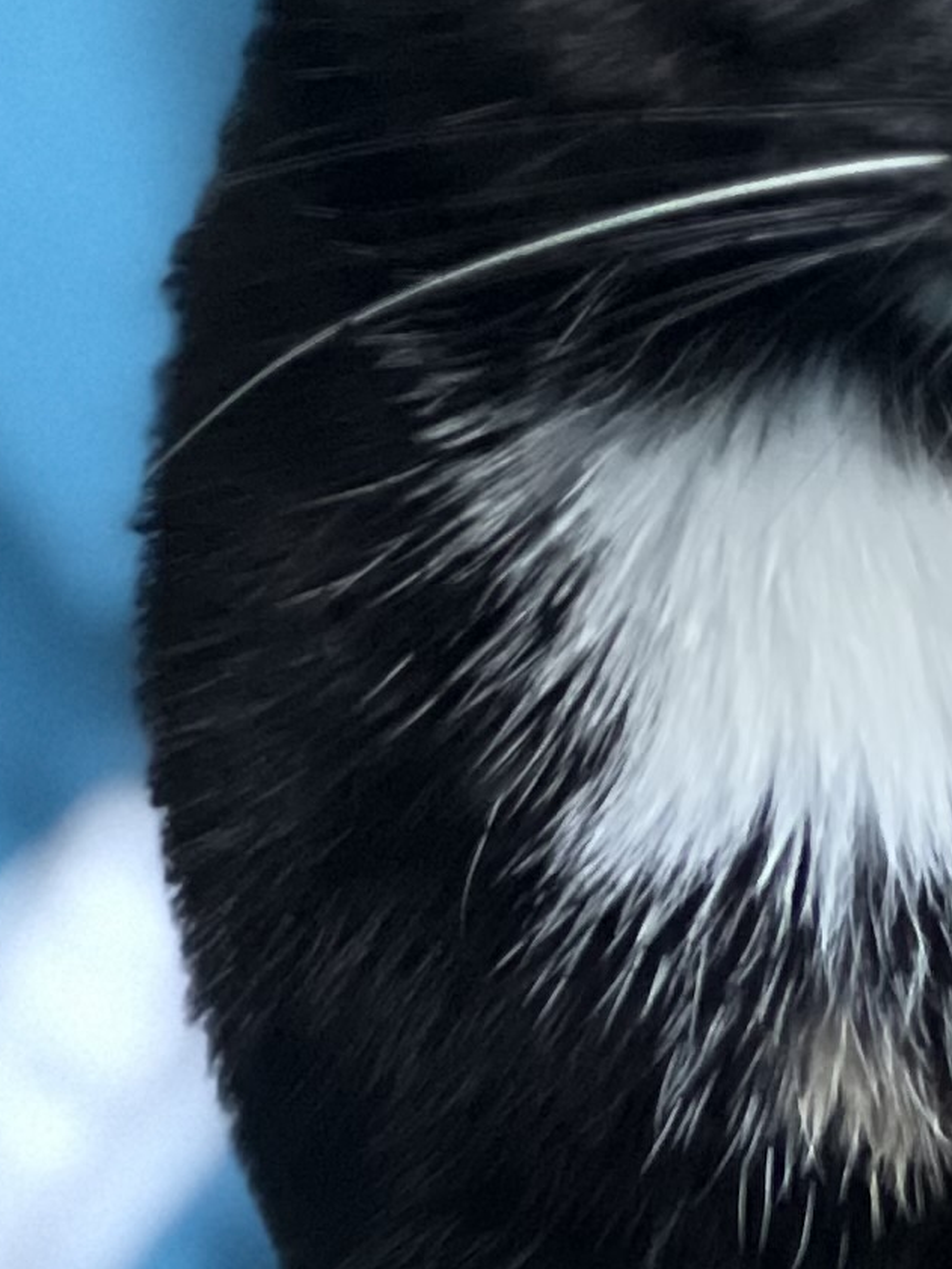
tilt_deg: -5.7
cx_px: 1510
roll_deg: +1.6
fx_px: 13527
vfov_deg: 5.4
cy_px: 1236
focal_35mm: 369
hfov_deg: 4.0
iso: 1000
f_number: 2.8
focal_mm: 9
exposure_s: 1/15
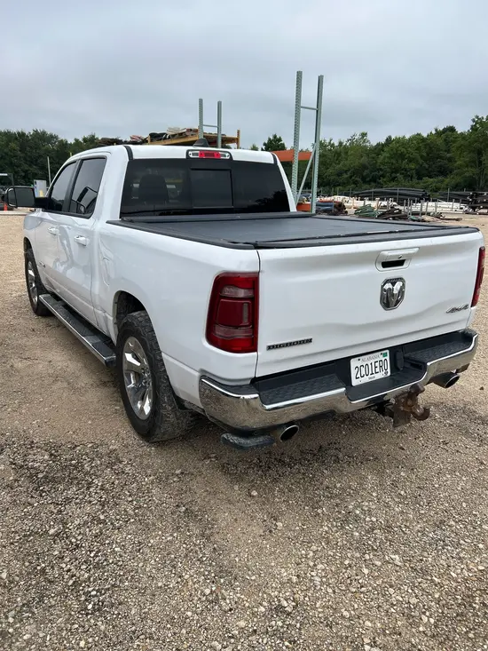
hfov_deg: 53.1
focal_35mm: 26
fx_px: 489
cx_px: 244
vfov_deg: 67.3
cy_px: 326
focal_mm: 5.7
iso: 50
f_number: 1.5
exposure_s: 1/2299
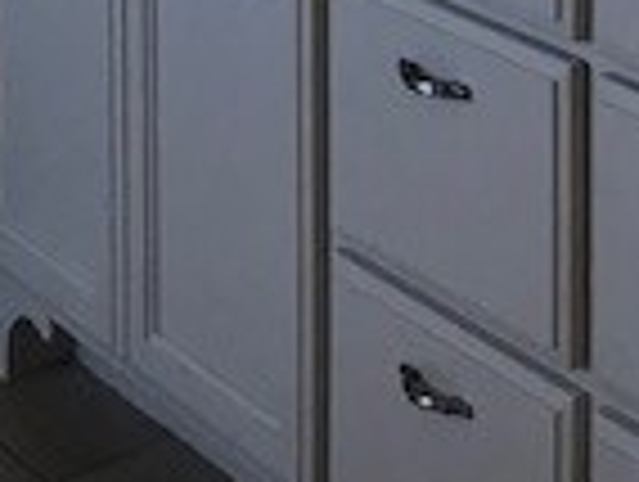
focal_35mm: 126
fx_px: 2330
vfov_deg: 10.3
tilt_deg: -4.7
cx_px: 958
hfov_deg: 14.6
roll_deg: -0.9
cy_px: -640
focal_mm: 3.99
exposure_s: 1/30
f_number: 1.8
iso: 25
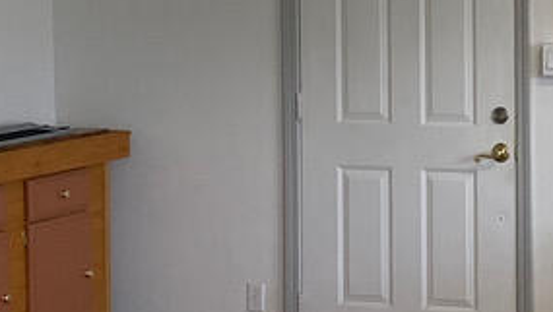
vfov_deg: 9.5
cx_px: 613
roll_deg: +0.3
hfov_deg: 16.4
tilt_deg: -3.0
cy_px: 0
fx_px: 1864
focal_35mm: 127
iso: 125
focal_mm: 4.25
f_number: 1.8
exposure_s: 1/120
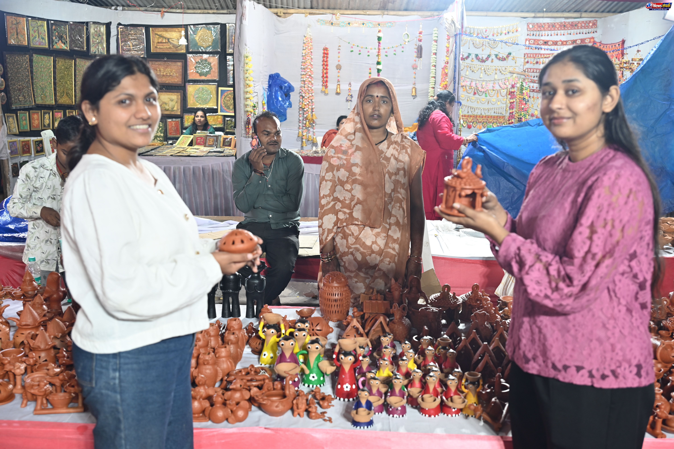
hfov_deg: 49.6
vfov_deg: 34.2
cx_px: 337
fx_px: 730
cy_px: 224
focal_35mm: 39
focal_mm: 39
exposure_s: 1/60
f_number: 4
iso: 560
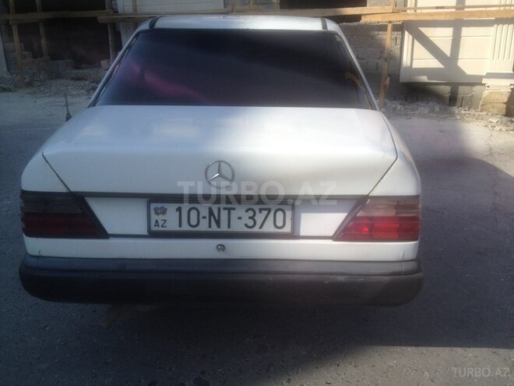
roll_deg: +1.1
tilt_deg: -21.4
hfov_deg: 52.6
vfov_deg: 40.7
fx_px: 520
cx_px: 257
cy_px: 193
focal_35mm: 35
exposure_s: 1/1534
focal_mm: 4.28
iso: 50
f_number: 2.4
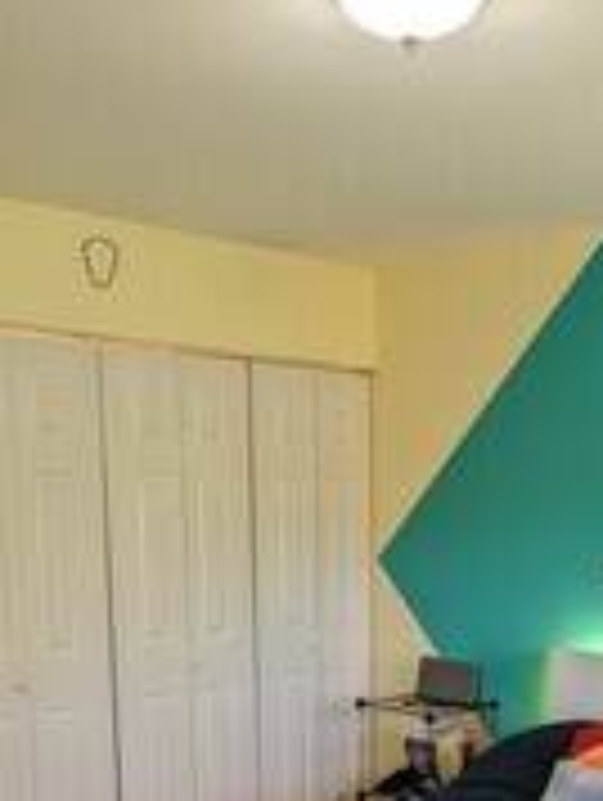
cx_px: 450
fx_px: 1043
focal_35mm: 45
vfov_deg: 39.9
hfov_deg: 31.7
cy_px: 670
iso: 55
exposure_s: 1/24
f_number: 2.2
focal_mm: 2.35
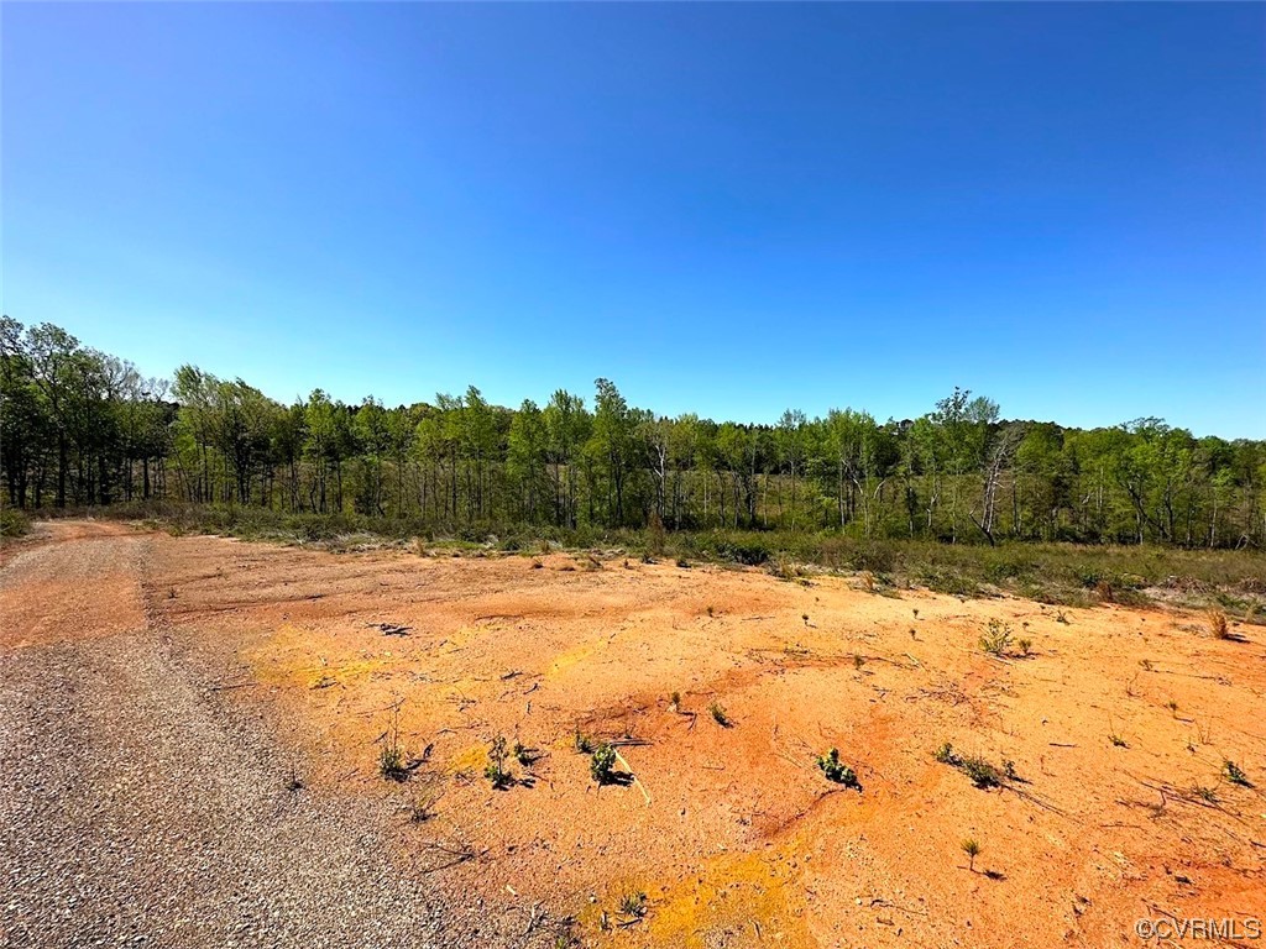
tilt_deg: -0.6
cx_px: 633
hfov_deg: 102.1
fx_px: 512
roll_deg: -1.3
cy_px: 474
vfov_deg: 85.7
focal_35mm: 14
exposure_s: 1/2092
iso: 50
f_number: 2.2
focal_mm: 2.22
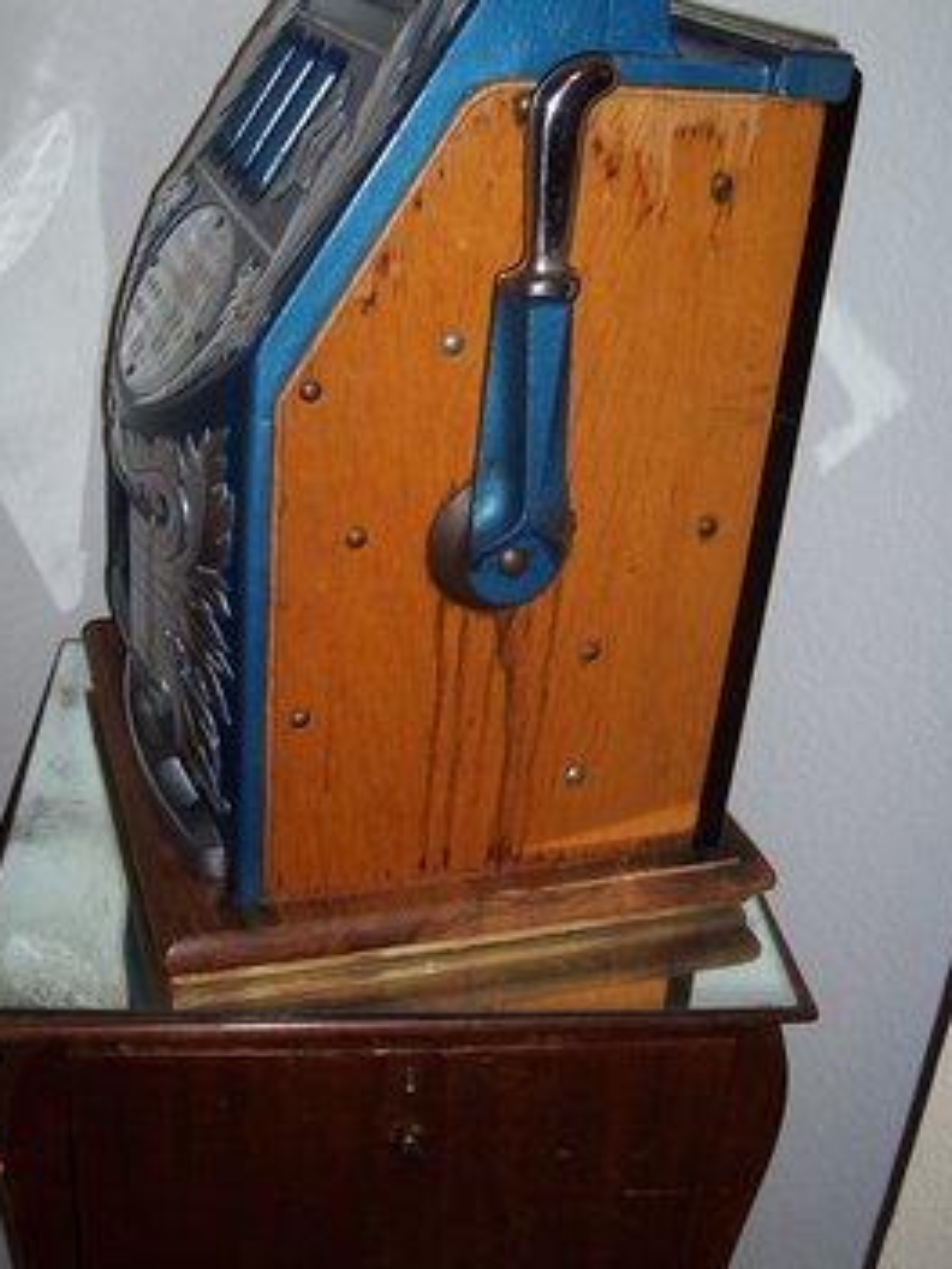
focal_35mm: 42
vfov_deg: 44.8
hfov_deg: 34.3
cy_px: 634
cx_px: 469
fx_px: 1540
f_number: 2.8
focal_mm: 5.6
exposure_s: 1/60
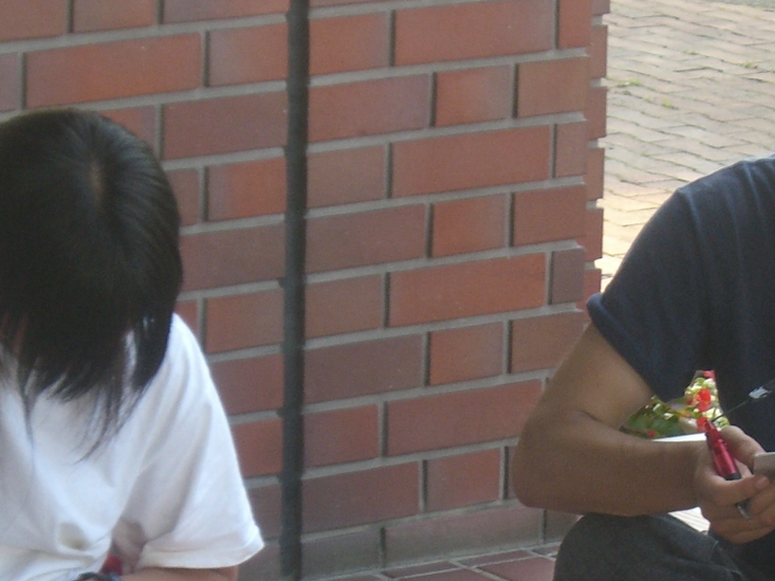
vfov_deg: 6.0
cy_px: 467
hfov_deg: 8.0
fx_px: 5572
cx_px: 539
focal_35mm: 249
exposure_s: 1/60
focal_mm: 18.6
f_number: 5.2
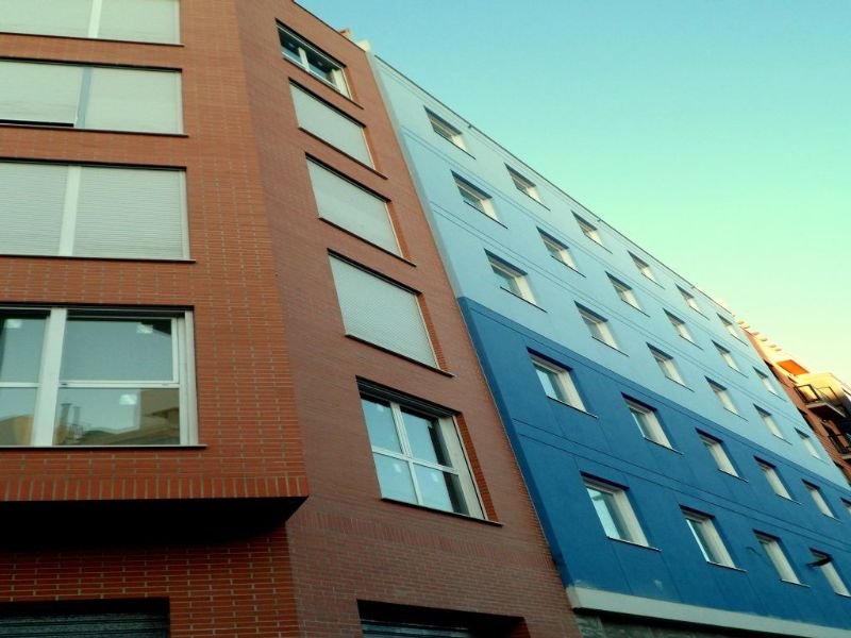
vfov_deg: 41.8
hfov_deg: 54.0
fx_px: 836
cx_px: 426
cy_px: 319
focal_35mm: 34
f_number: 3.7
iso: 80
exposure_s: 1/125
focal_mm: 5.7
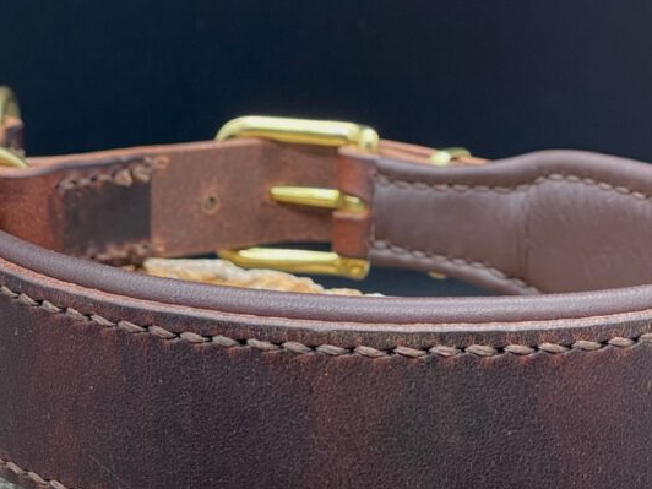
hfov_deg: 19.6
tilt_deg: -31.4
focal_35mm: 100
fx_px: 1884
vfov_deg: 14.8
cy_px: 297
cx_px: 397
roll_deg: -3.1
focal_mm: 6
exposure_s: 1/100
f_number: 2
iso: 125
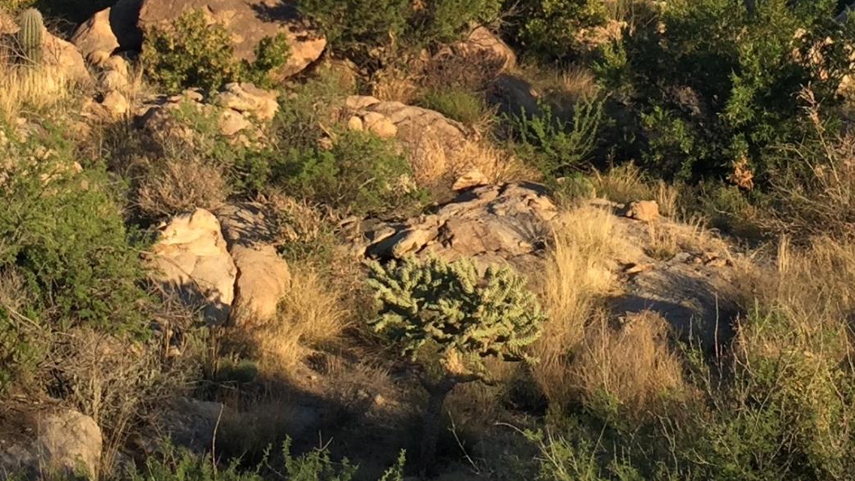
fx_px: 2040
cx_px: 351
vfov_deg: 13.3
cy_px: 2
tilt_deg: -1.9
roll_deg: +0.4
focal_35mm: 90
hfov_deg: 23.6
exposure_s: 1/1163
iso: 32
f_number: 2.2
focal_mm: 4.15
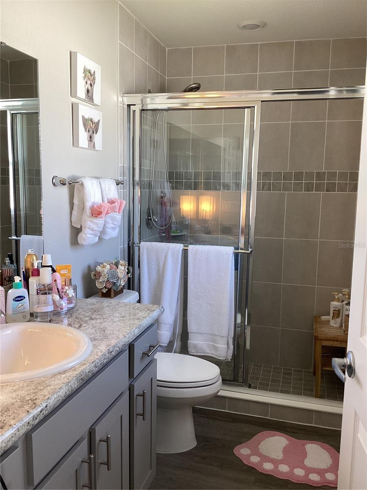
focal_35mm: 31
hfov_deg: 45.4
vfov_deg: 58.4
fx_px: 438
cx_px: 184
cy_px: 245
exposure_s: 1/60
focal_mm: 3.3
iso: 80
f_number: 2.4
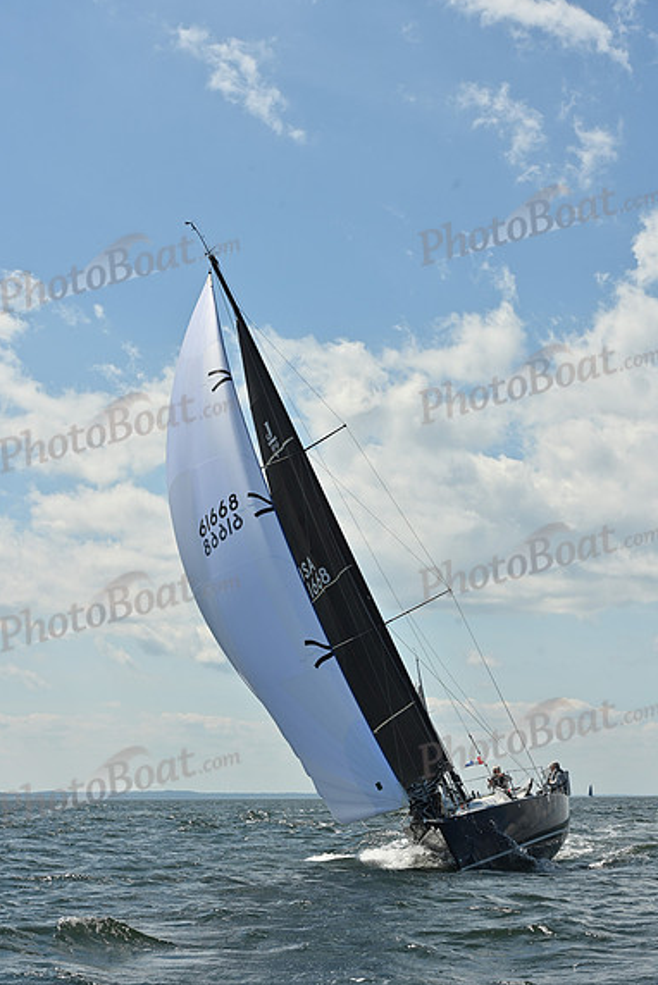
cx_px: 330
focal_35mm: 71
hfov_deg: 19.2
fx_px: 1944
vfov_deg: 28.4
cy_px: 494
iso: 250
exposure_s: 1/1250
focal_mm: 70
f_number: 10
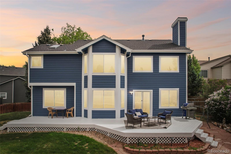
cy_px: 77
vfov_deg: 57.2
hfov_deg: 78.6
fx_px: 141
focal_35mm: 22
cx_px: 116
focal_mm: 8.4
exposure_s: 1/350
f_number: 2.8
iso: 120
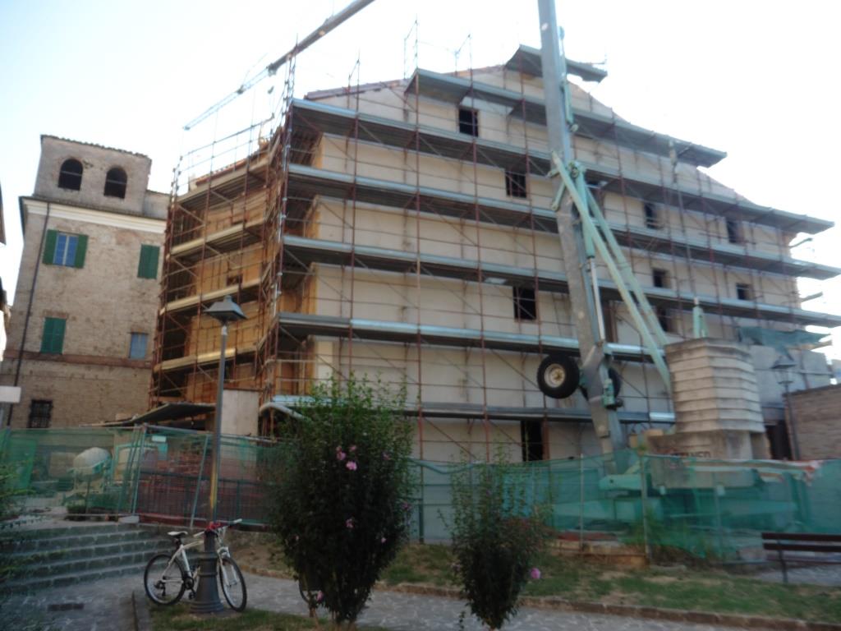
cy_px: 316
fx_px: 583
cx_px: 420
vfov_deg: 56.8
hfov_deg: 71.6
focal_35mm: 24
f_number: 3.3
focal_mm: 4.3
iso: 100
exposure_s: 1/320
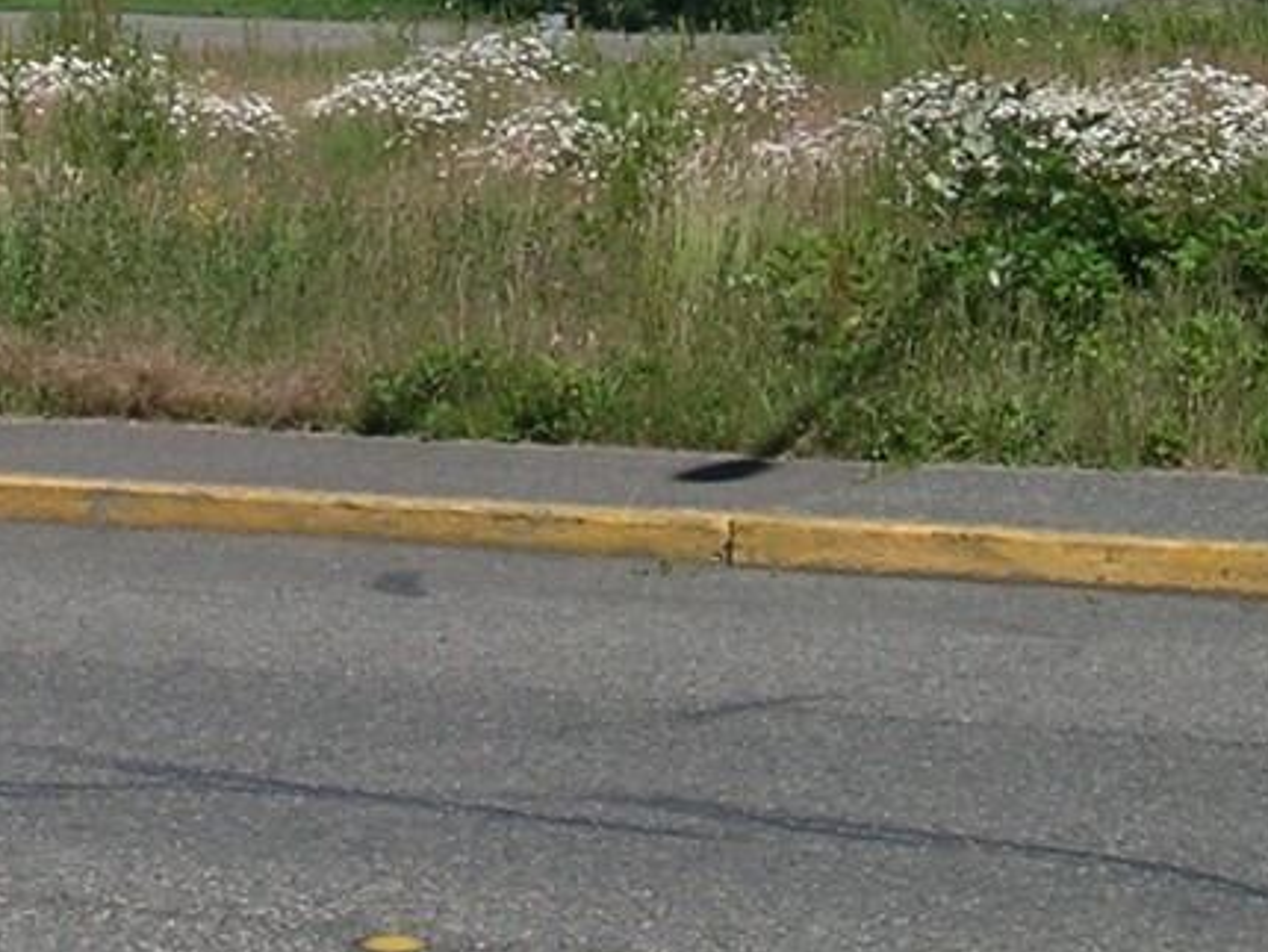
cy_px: -245
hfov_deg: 13.6
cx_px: 295
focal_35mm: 145
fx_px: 5314
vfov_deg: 10.1
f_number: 7.8
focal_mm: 8
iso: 50
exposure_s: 1/328
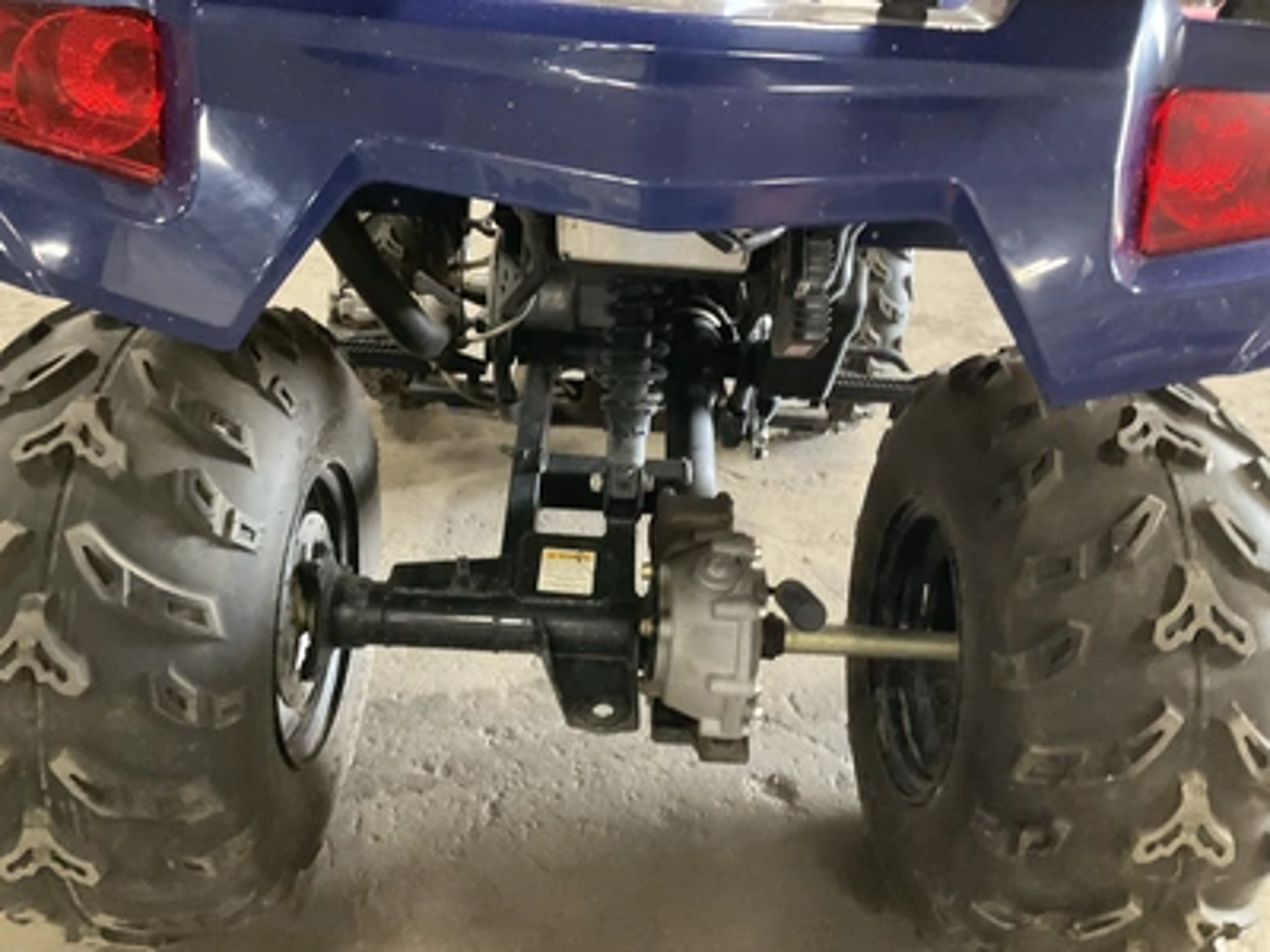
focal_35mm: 29
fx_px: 1064
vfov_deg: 48.2
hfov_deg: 61.7
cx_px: 635
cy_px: 476
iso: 400
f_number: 1.8
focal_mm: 3
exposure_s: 1/30
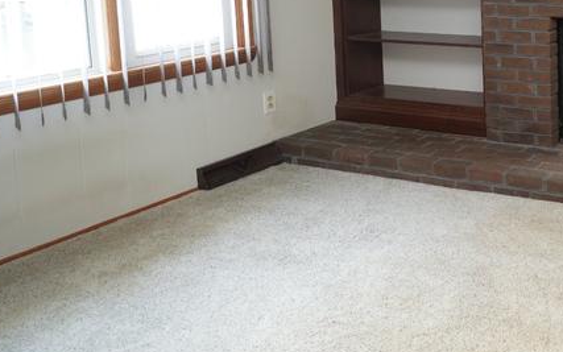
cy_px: -2
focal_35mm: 46
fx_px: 701
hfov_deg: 36.3
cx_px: 634
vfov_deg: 26.6
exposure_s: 1/80
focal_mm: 18.7
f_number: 3.2
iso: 400
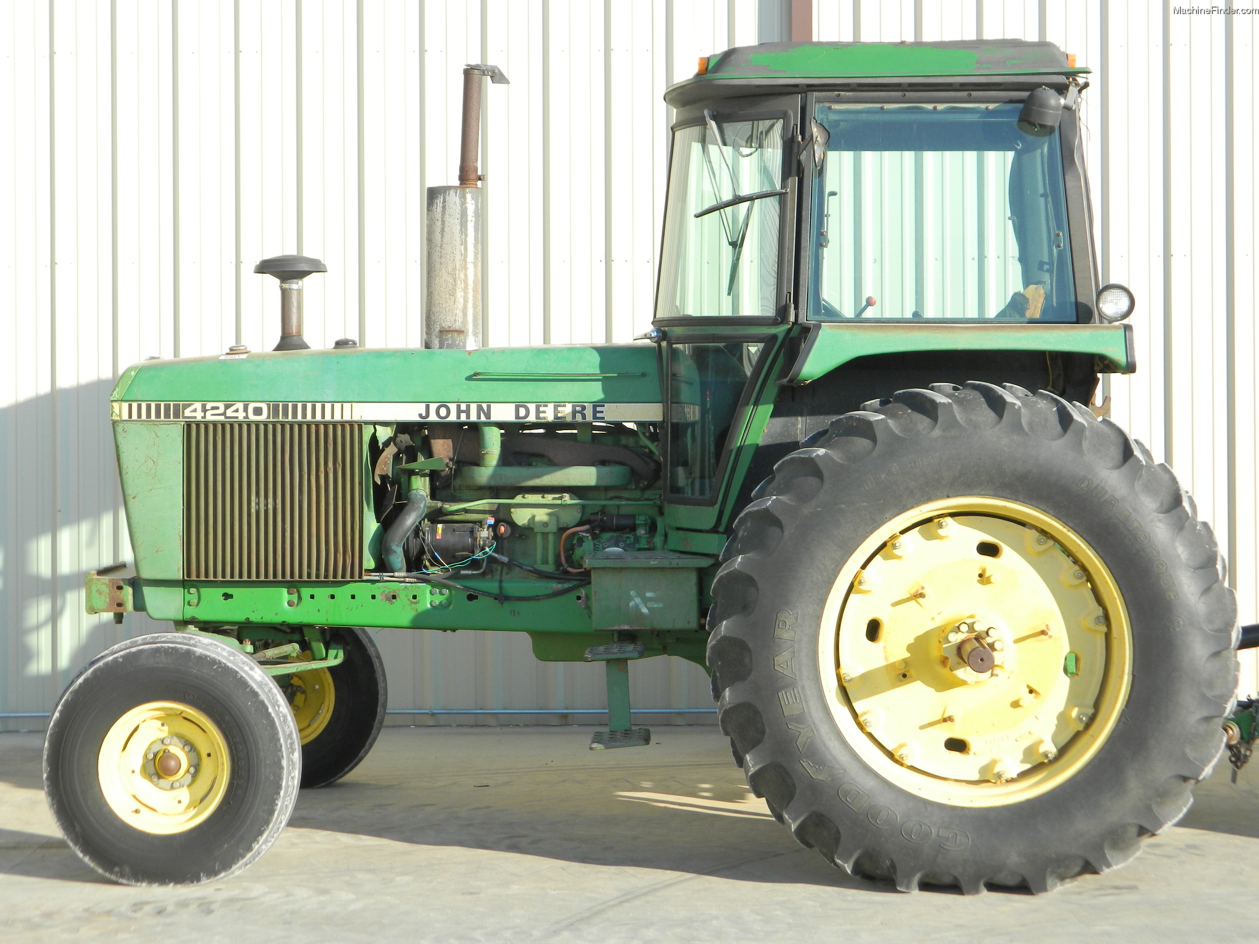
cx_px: 630
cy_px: 472
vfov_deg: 21.0
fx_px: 2546
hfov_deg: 27.8
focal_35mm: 70
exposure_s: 1/250
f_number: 4
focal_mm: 12.6
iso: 80
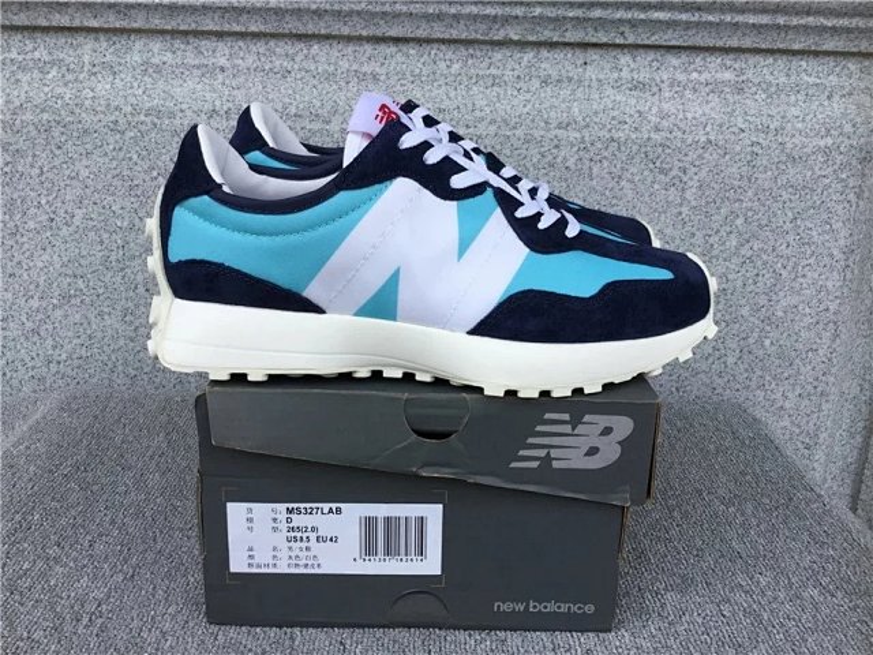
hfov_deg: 58.4
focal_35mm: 31
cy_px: 328
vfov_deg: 45.4
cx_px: 436
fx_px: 782
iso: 25
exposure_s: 1/468
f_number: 2.4
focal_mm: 3.3
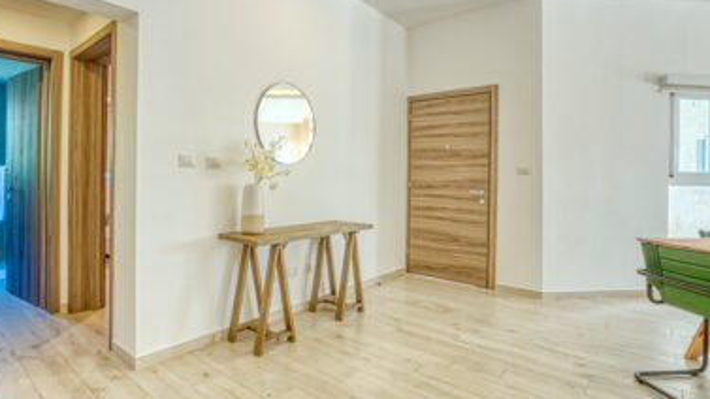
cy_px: 181
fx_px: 358
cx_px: 311
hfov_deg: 89.1
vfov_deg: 58.2
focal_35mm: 19
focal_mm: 14
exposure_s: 1/13
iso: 640
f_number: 16
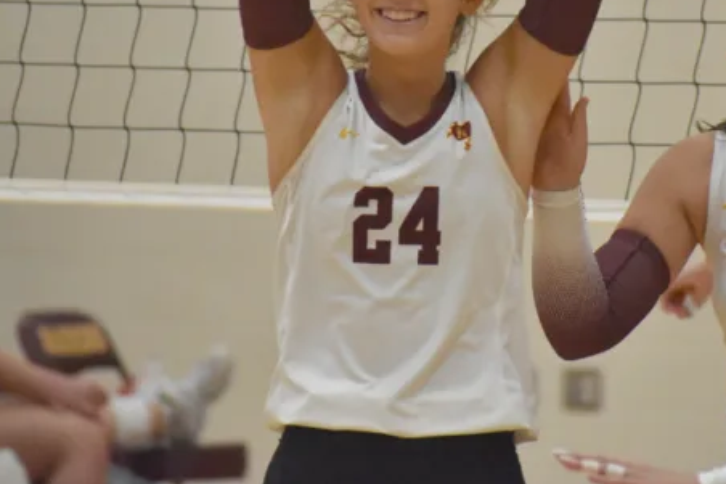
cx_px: 448
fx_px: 12538
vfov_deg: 2.2
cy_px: 105
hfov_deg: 3.3
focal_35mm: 622
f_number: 6
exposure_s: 1/640
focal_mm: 250
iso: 6400
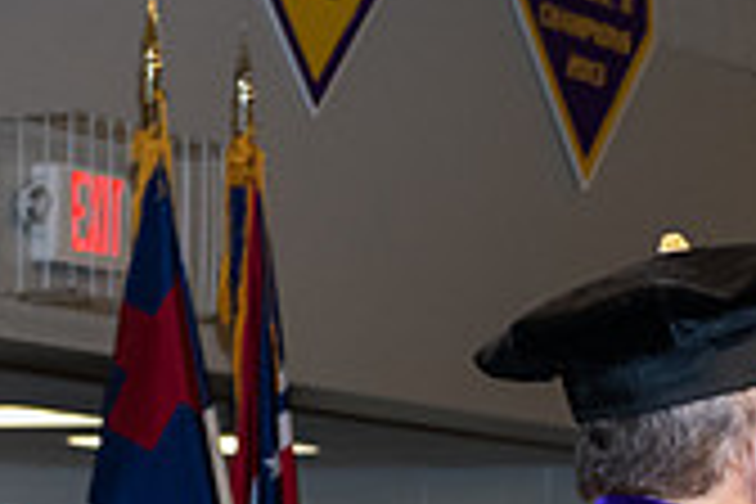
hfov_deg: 8.4
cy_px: 763
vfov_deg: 5.6
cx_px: 1084
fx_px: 5061
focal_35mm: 241
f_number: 6.3
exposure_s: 1/200
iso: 1600
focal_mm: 70
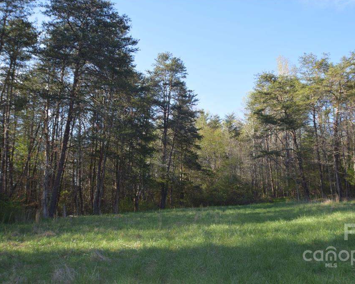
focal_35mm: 41
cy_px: 141
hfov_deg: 44.6
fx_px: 431
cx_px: 213
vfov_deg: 36.5
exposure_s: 1/200
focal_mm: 24
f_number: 4
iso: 100
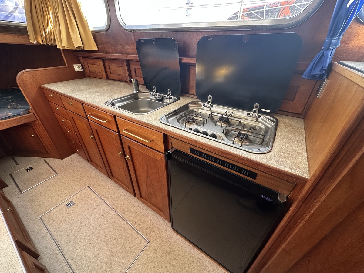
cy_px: 136
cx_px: 182
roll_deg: +1.3
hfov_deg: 102.1
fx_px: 147
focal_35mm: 14
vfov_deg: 85.7
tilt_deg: -30.1
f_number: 2.2
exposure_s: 1/99
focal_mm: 2.22
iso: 160
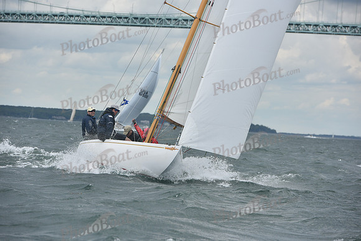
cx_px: 180
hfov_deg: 10.5
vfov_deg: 7.0
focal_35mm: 195
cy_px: 120
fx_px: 1956
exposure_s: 1/1000
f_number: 7.1
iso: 250
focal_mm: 195
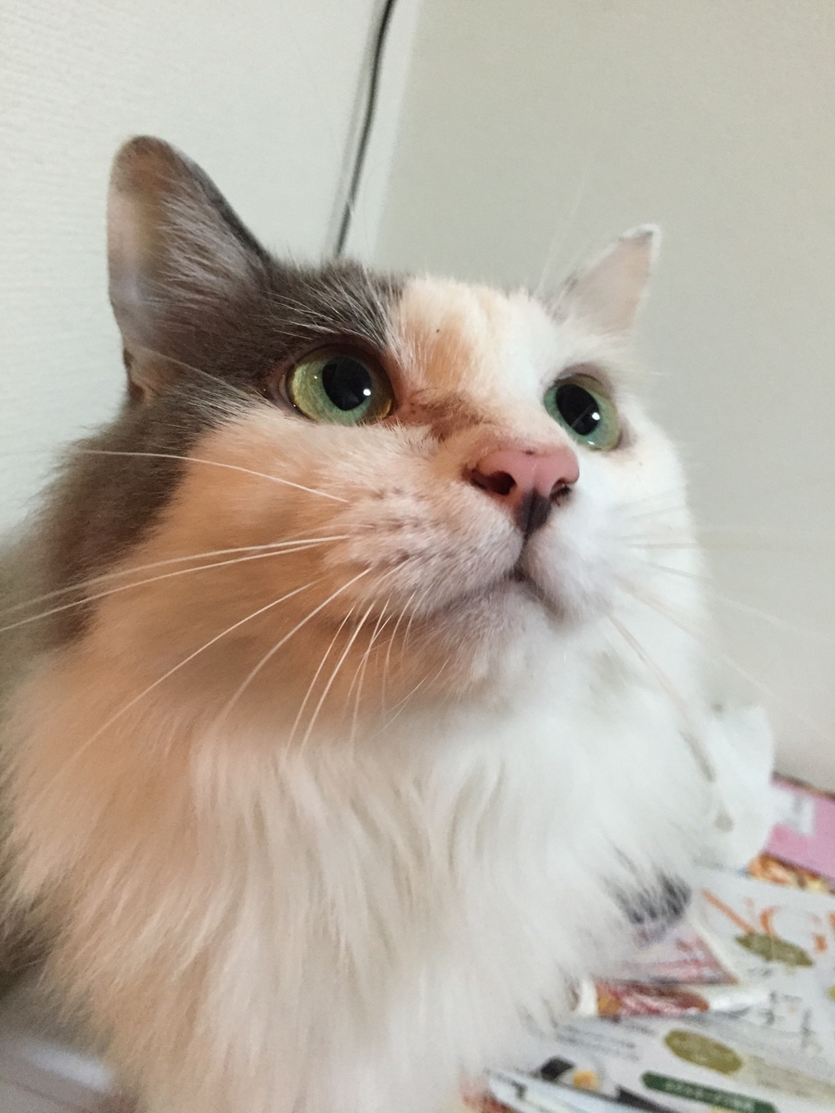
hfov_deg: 48.2
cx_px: 418
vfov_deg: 61.7
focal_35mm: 29
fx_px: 933
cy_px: 556
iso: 250
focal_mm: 4.15
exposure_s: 1/24
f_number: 2.2
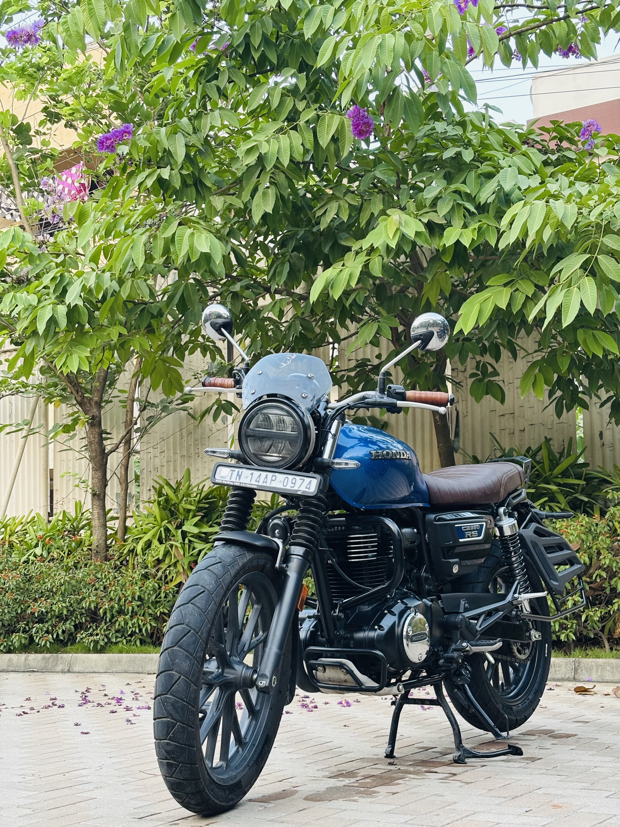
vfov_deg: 36.8
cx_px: 310
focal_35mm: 52
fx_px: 1242
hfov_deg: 28.0
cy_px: 414
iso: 125
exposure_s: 1/60
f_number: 1.6
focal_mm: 5.96
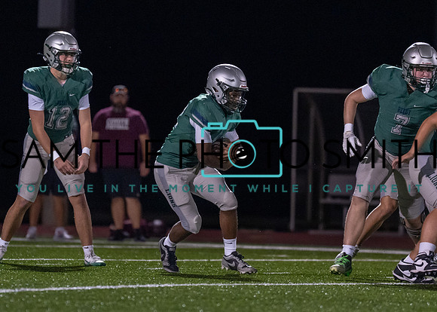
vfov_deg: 3.6
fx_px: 5015
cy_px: 161
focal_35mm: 404
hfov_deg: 5.0
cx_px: 197
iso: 3200
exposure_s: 1/1000
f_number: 2.8
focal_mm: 200
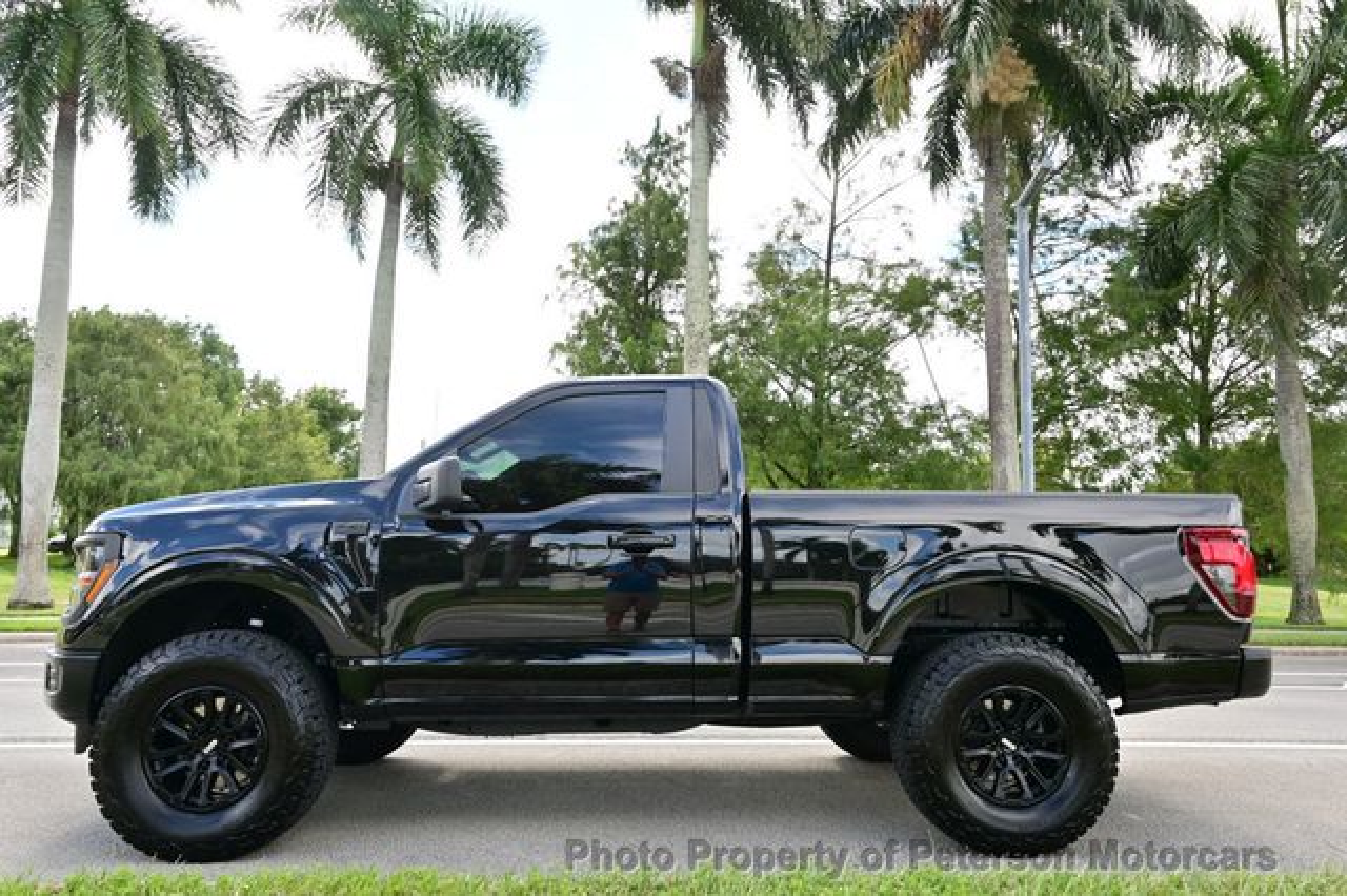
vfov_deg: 53.1
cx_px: 674
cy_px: 448
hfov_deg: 73.8
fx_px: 897
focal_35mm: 24
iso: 100
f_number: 5.6
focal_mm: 16
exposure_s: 1/125
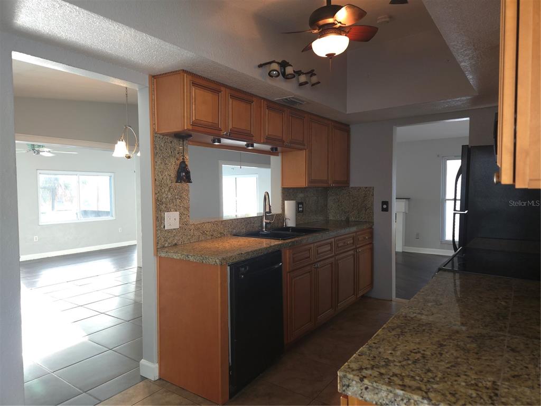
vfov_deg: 58.9
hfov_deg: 73.9
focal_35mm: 23
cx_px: 270
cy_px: 203
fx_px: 359
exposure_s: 1/60
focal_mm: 5.4
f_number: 1.8
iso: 200
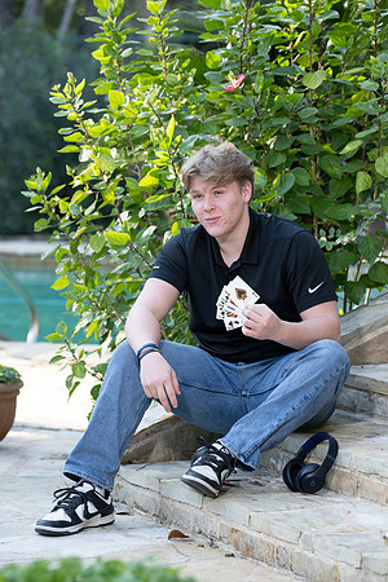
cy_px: 291
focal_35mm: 140
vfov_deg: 14.7
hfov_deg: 9.8
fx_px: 2263
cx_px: 194
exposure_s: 1/200
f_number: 5
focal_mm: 140
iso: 400
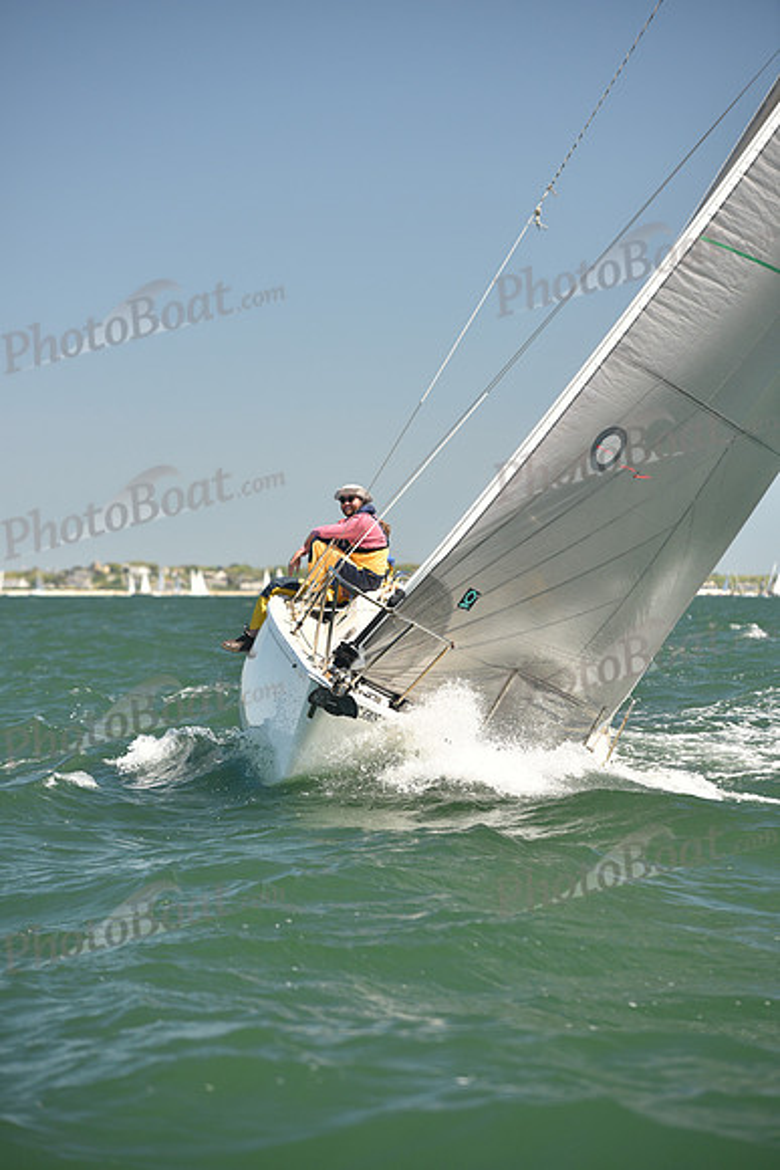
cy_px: 585
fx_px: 3962
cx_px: 390
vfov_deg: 16.8
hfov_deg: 11.2
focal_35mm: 122
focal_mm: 122
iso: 250
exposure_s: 1/800
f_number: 3.5
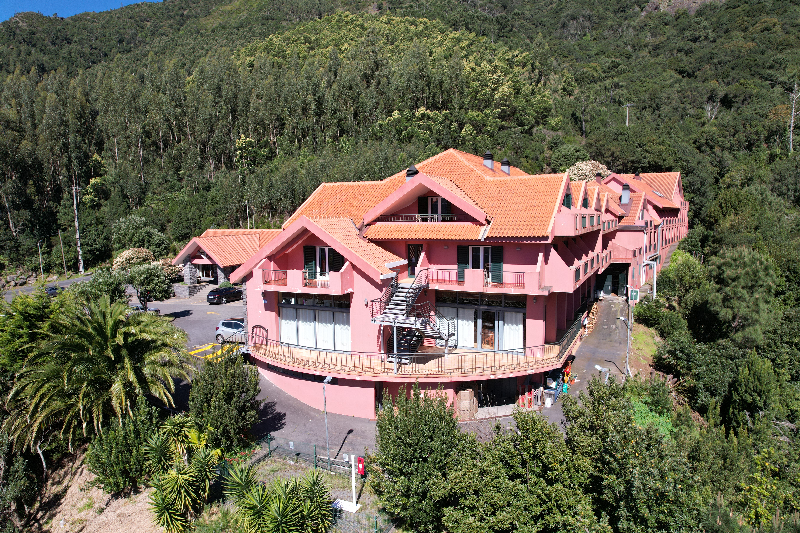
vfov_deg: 57.2
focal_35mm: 22
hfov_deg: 78.6
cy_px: 266
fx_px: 489
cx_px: 400
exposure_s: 1/1250
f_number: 2.8
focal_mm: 8.38
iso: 110
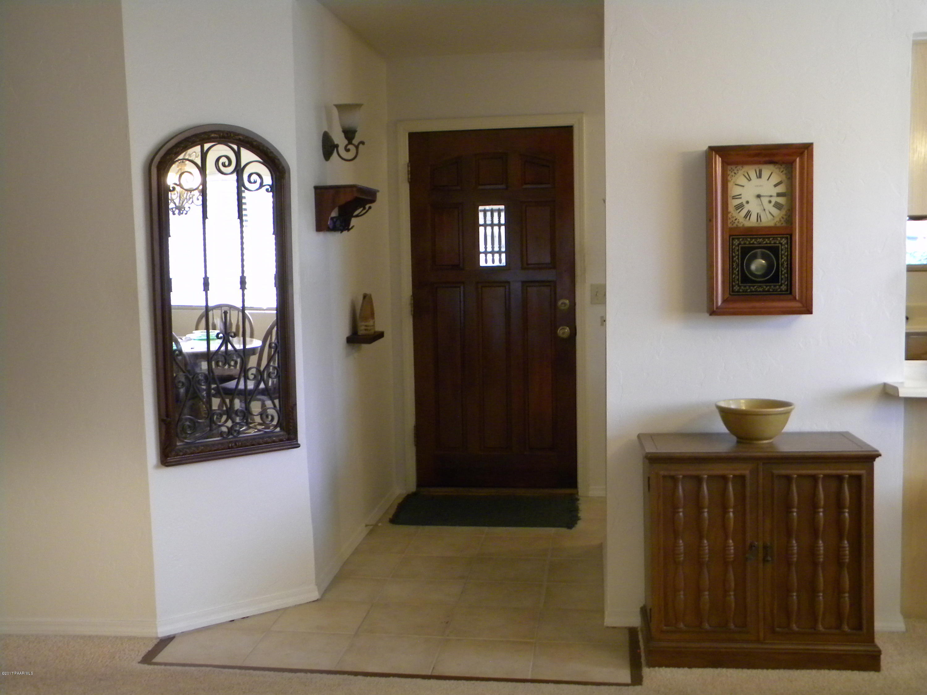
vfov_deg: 39.7
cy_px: 348
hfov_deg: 51.4
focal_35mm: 36
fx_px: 964
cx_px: 464
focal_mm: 6.4
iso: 400
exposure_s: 1/14.4
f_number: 3.7
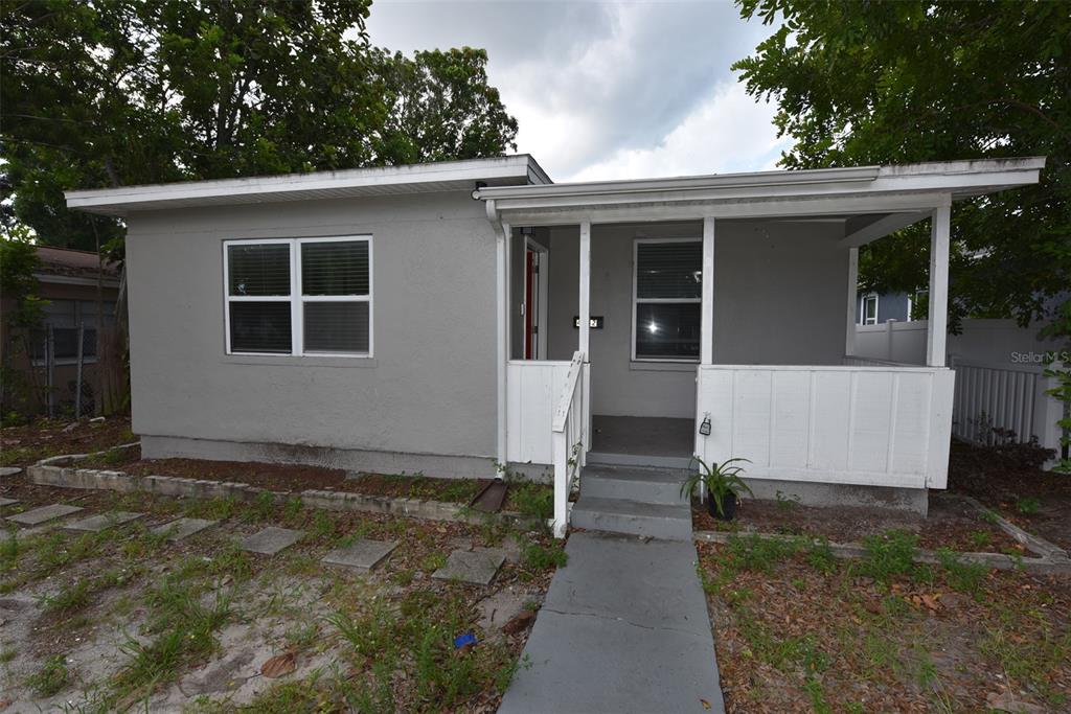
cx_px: 536
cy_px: 357
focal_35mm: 17
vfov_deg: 70.5
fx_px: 506
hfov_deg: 93.3
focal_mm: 17
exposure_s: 1/160
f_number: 6.3
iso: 100
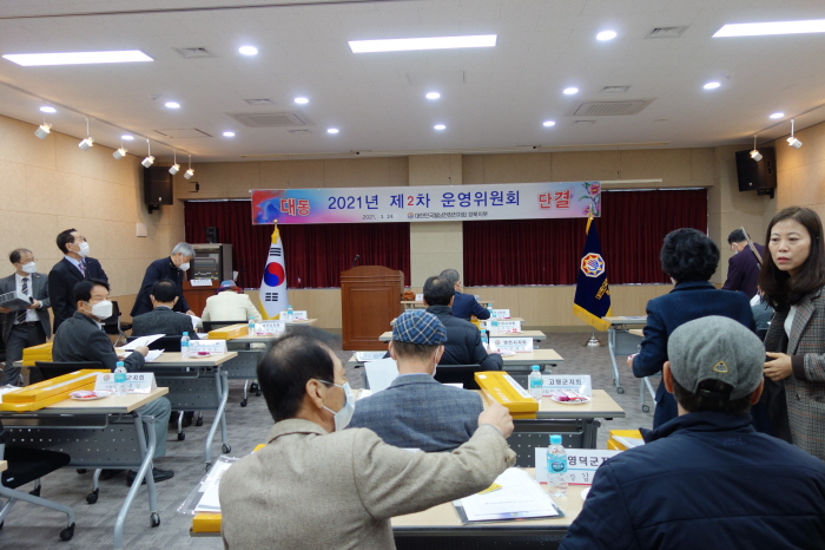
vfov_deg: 46.4
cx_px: 412
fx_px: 641
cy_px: 275
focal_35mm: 28
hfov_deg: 65.5
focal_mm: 10.4
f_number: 1.8
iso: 125
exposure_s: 1/80
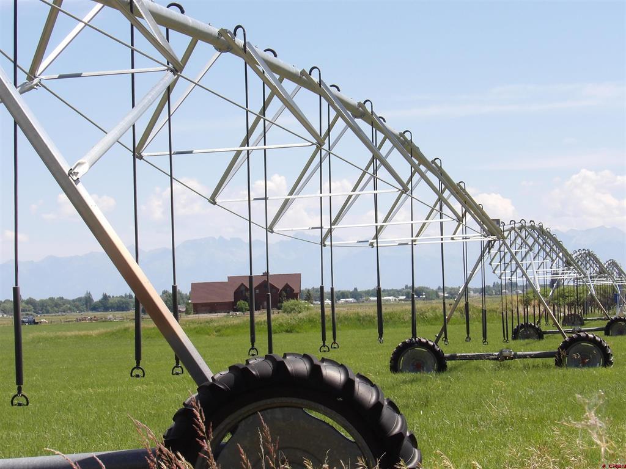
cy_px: 234
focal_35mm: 143
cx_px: 313
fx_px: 2586
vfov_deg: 10.4
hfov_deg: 13.8
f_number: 7.4
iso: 100
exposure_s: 1/219
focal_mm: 25.6
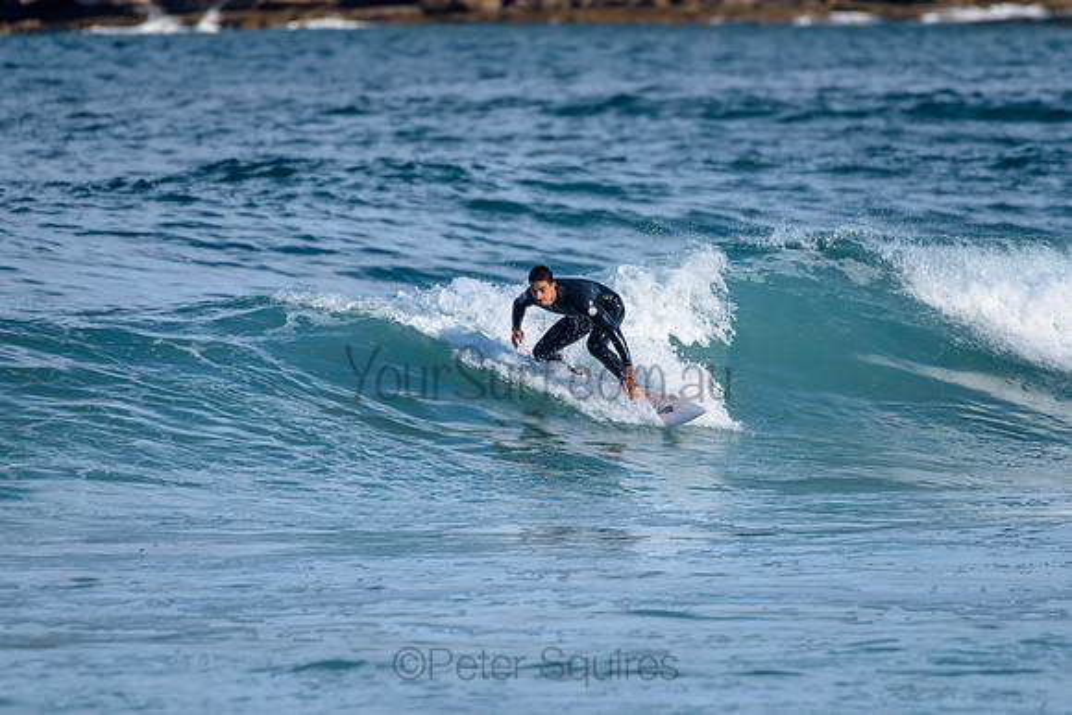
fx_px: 18236
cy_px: 358
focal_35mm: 612
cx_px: 536
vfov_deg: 2.2
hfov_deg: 3.4
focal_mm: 500
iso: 360
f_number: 5.6
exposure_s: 1/2000
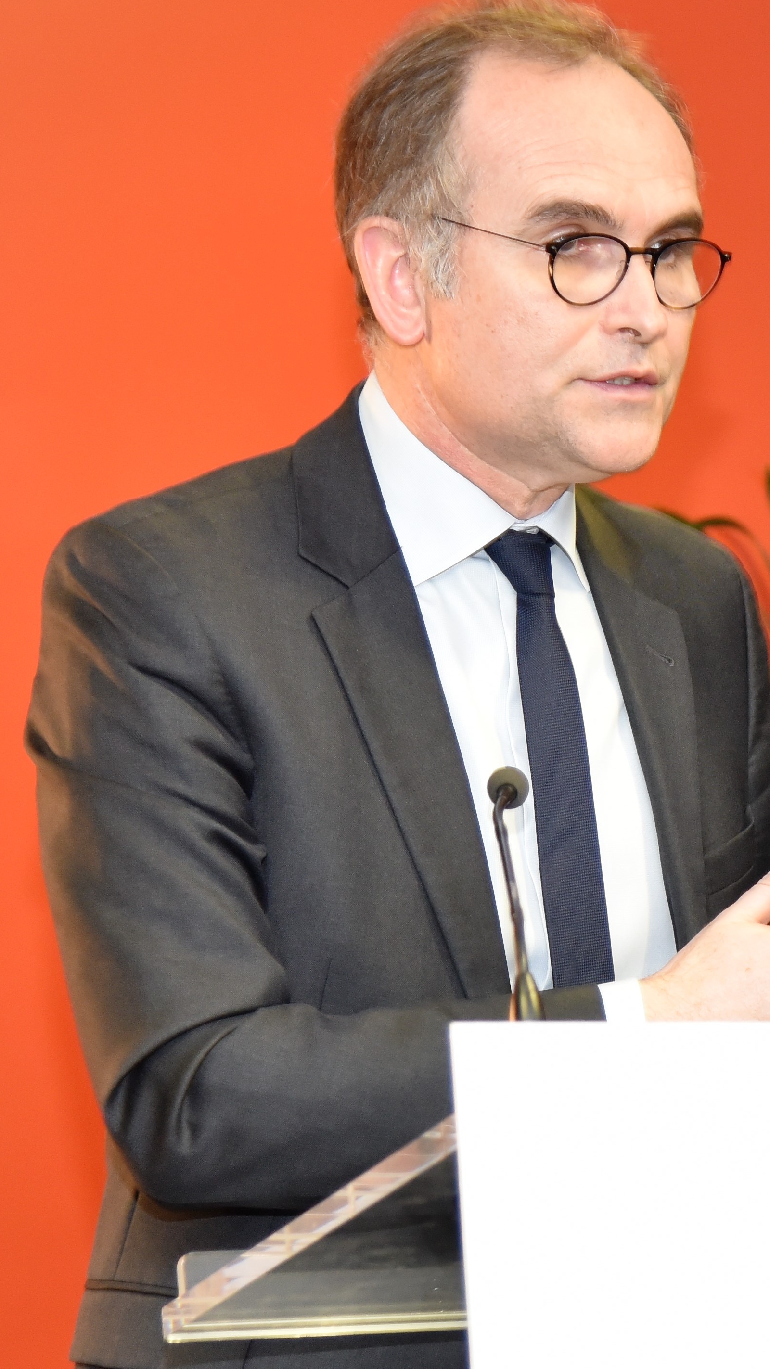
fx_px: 3775
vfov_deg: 20.6
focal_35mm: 104
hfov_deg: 11.5
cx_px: 848
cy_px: 685
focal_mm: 66
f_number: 4
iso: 1600
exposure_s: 1/60
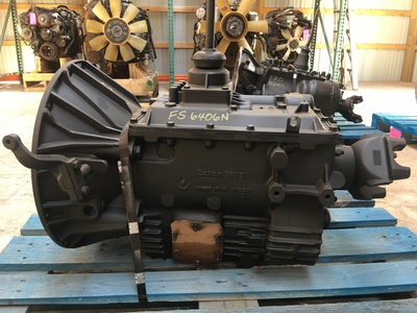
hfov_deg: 61.7
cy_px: 156
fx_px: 349
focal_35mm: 29
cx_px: 208
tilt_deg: -16.8
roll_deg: -0.3
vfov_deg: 48.2
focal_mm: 4.15
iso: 32
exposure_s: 1/15
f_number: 2.2
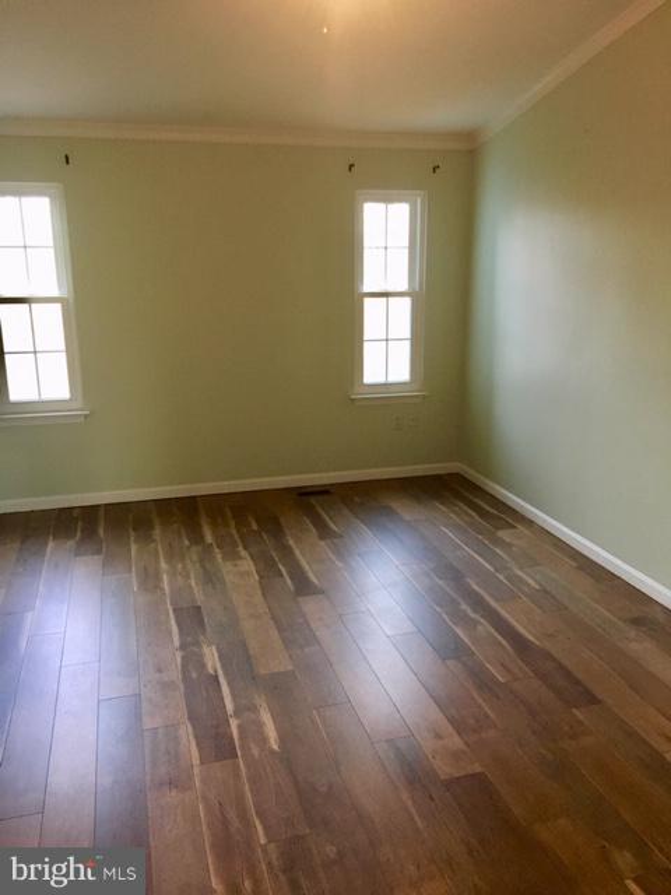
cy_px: 448
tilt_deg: -12.3
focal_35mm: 29
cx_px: 336
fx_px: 750
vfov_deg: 61.7
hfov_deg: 48.2
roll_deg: -0.4
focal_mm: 4.15
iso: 200
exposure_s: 1/30
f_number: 2.2
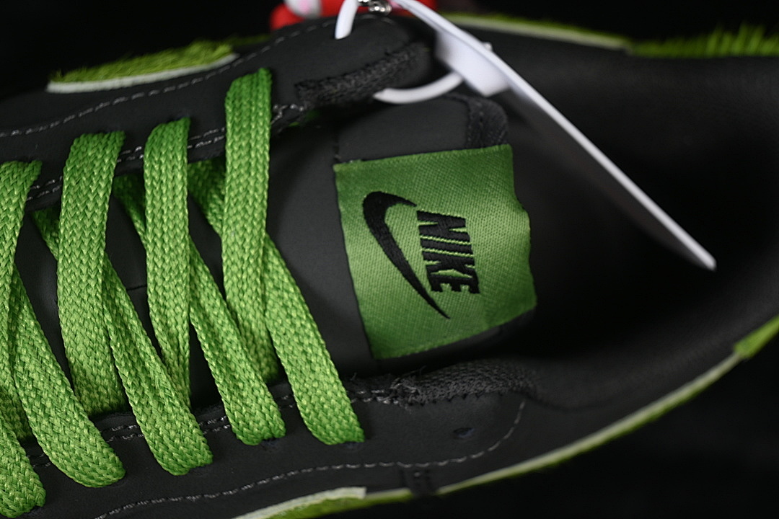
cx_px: 390
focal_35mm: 75
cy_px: 260
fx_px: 1623
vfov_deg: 18.2
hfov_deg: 27.0
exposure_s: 1/60
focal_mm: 50
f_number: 6.3
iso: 160
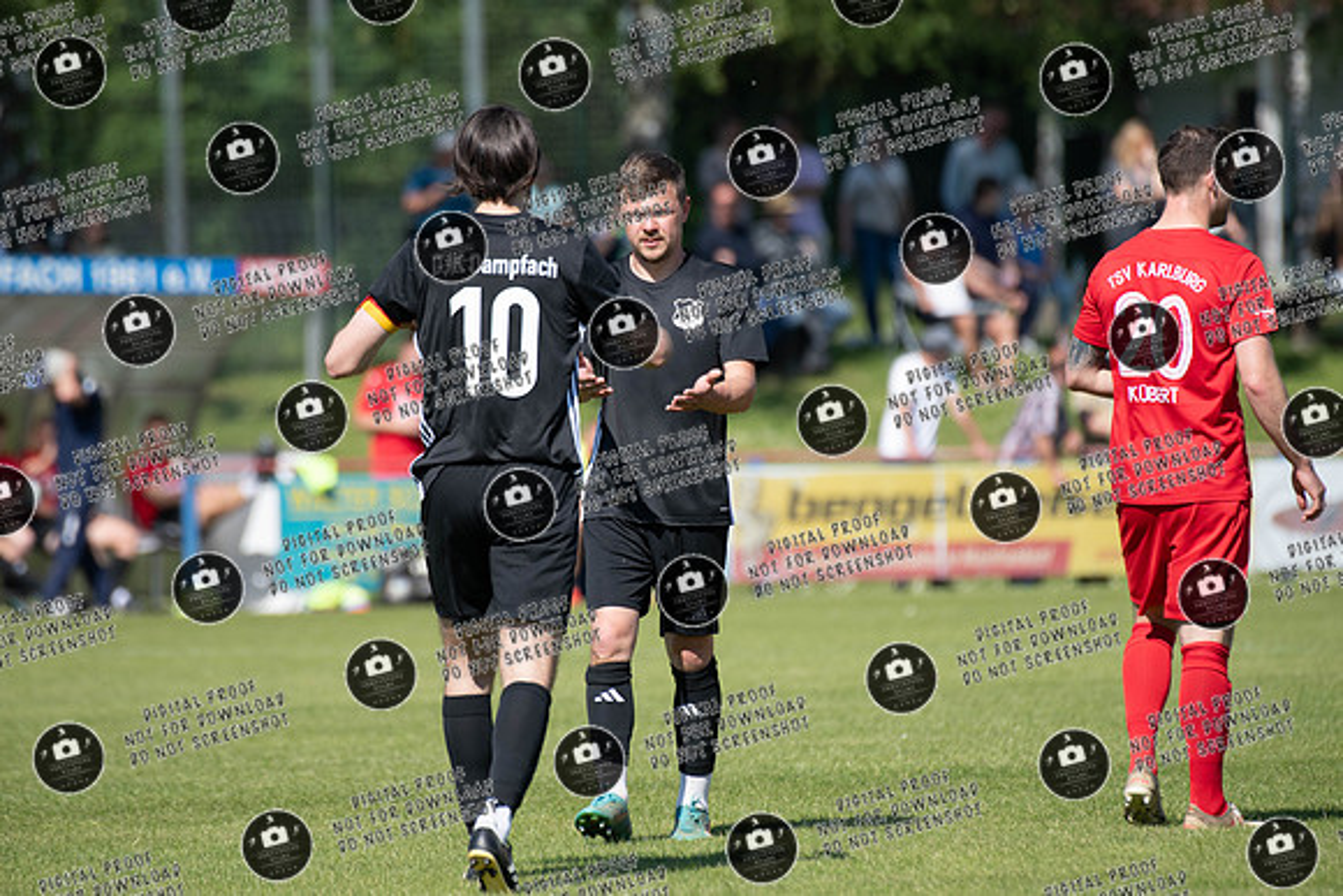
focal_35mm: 400
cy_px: 448
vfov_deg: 3.4
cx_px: 672
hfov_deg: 5.2
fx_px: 14925
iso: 360
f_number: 5.6
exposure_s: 1/1600
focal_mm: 400
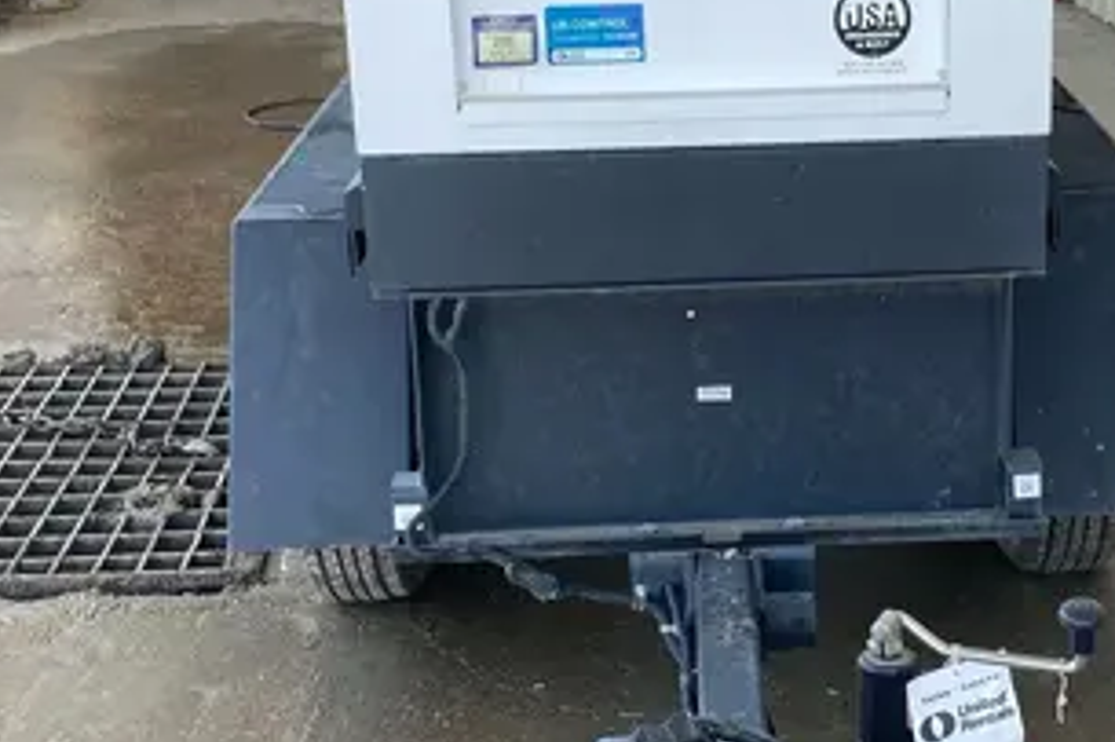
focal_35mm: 70
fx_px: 2167
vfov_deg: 19.4
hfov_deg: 28.6
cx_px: 786
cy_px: 349
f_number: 1.8
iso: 20
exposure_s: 1/153
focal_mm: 3.99
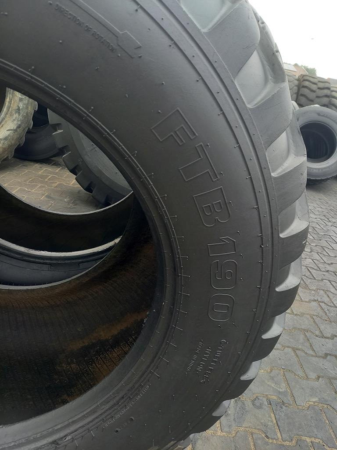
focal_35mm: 25
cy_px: 225
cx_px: 168
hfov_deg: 54.9
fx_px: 325
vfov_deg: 69.4
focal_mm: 4.65
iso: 80
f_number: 1.8
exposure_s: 1/50
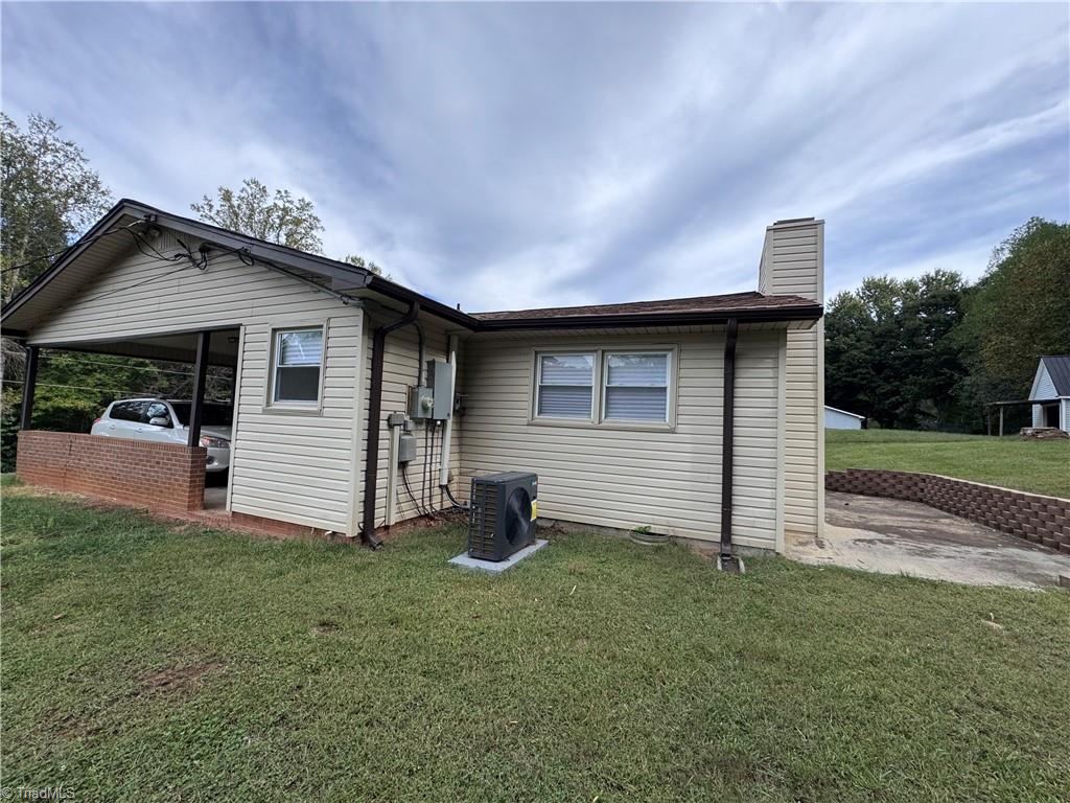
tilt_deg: +2.9
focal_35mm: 14
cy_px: 402
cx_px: 535
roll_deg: -2.5
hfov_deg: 102.1
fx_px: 433
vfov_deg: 85.7
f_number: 2.2
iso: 40
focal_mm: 2.22
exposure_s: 1/1143
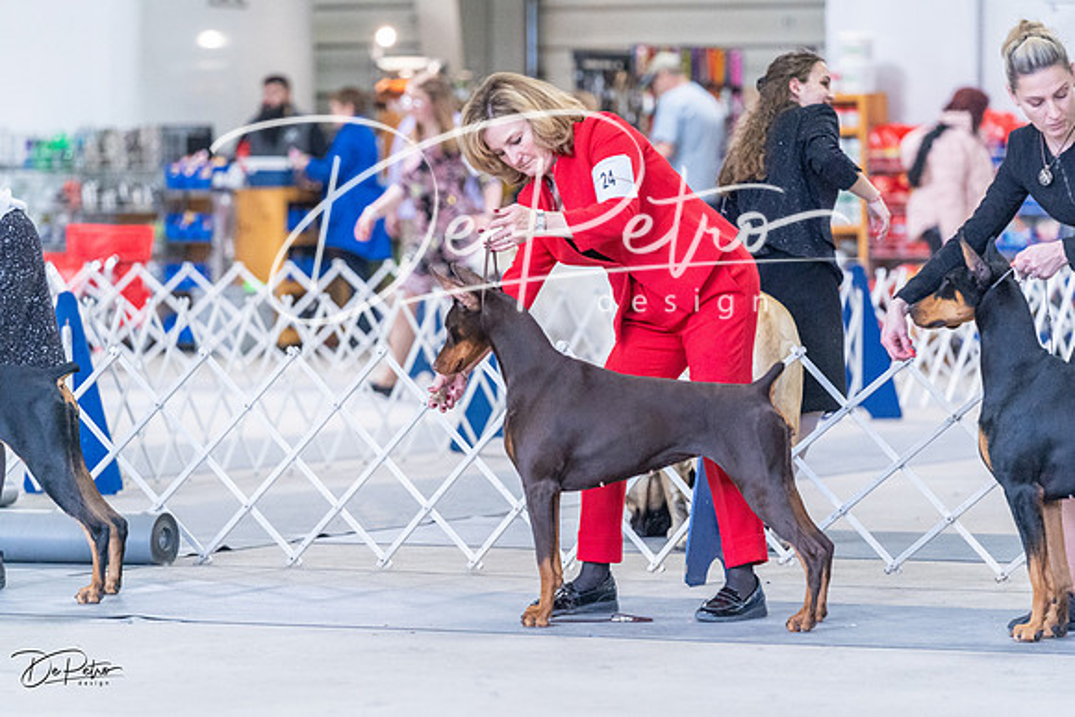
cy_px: 358
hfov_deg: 10.8
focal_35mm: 191
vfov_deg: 7.2
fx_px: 5705
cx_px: 538
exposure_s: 1/320
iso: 6400
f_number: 4
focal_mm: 191
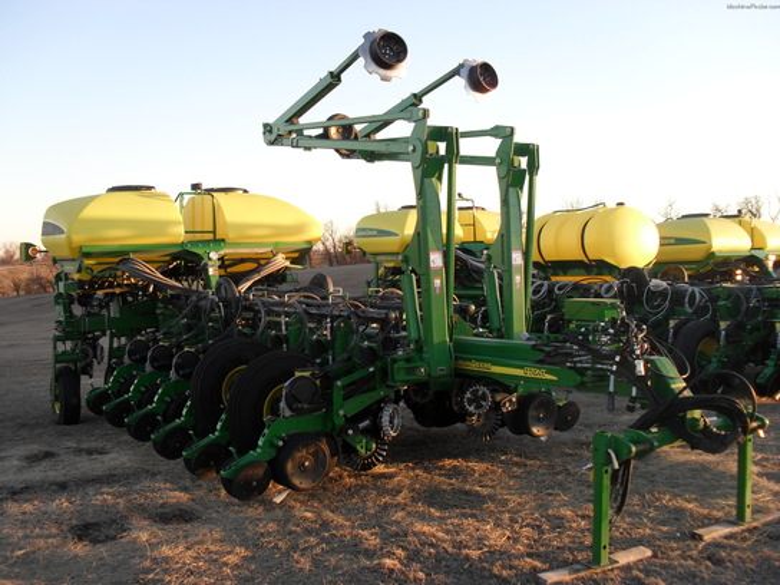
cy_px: 292
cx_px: 390
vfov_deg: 40.7
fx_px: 789
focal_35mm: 35
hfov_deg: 52.6
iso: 100
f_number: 3.2
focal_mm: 6.3
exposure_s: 1/125
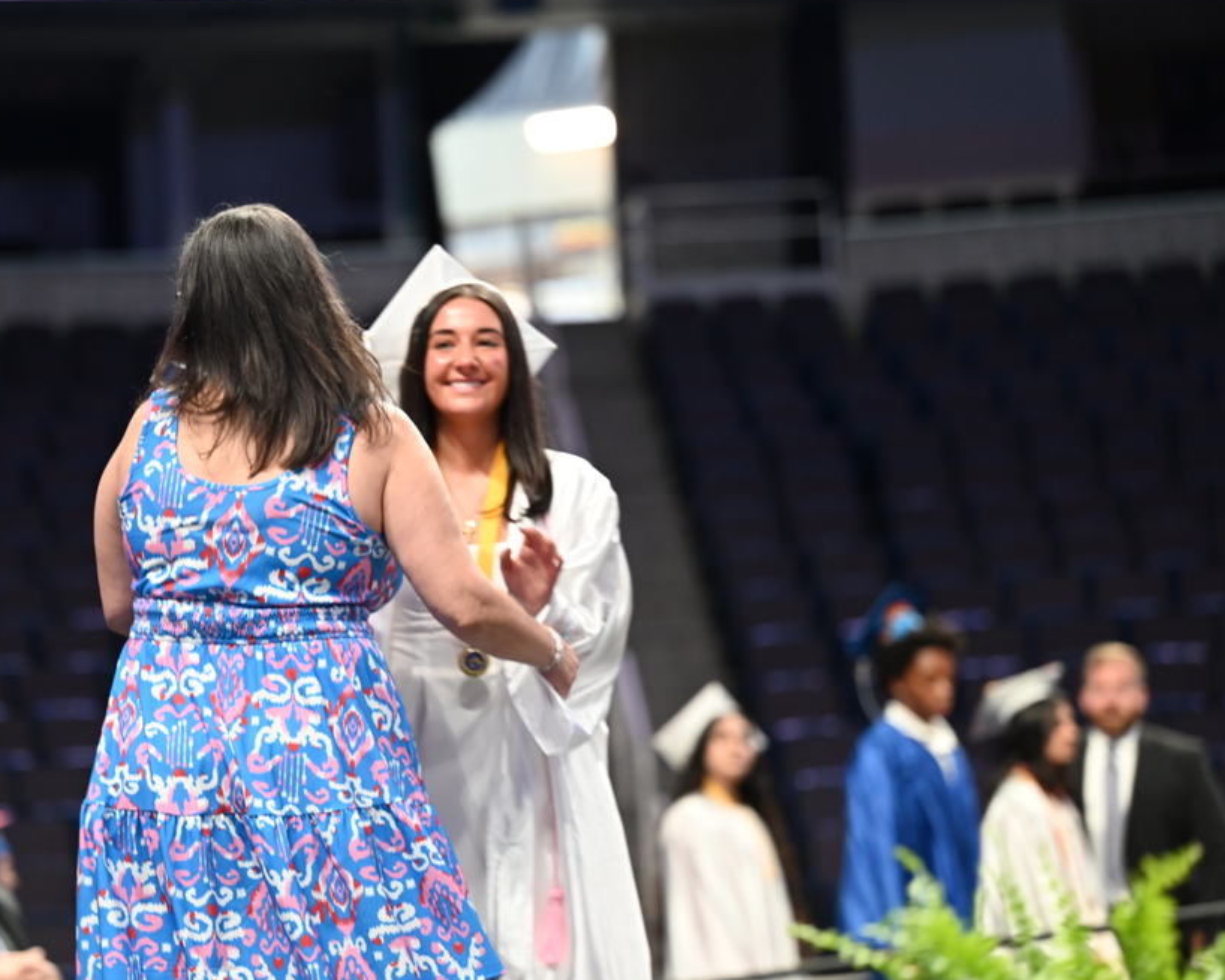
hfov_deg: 14.3
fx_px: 4893
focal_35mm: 135
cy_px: 501
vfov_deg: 11.4
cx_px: 463
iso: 1600
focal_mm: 115
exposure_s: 1/125
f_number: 2.8
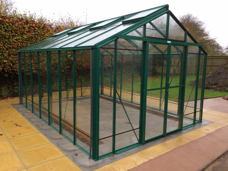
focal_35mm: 29
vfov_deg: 48.2
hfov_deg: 61.7
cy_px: 86
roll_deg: -0.7
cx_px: 114
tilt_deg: -7.9
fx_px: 191
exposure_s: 1/60
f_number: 2.2
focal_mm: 4.15
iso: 50
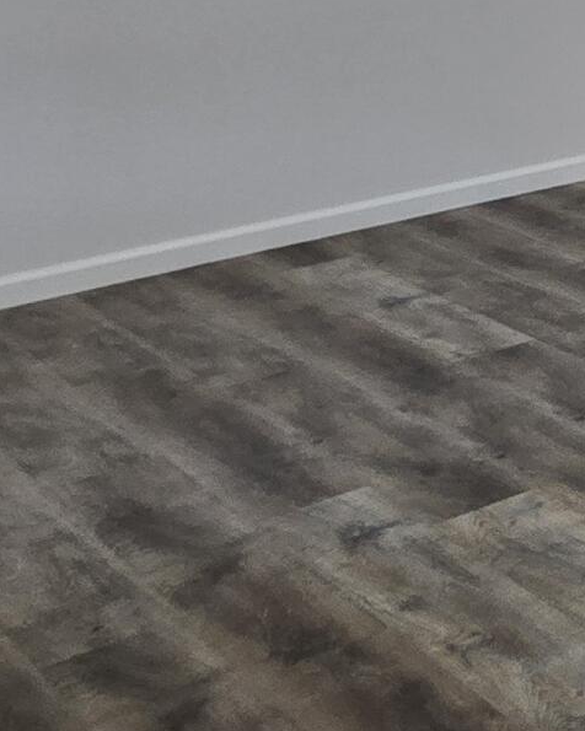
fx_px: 1385
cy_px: -176
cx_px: 1644
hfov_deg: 12.5
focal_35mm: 64
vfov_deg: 26.0
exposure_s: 1/60
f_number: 2.2
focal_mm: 2.2
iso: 80
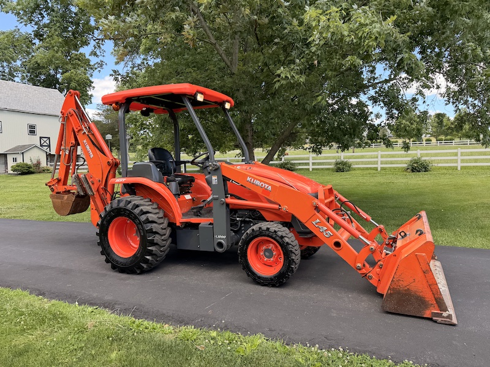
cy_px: 184
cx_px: 245
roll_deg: +1.4
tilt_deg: -1.3
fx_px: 340
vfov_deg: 56.8
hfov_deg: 71.6
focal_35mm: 24
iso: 100
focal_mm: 6.76
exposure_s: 1/888
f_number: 1.78
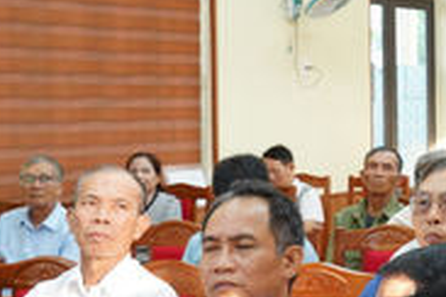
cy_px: 134
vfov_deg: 11.1
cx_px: 580
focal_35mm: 124
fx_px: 1536
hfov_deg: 15.7
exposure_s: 1/50
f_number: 7.1
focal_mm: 42
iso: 800
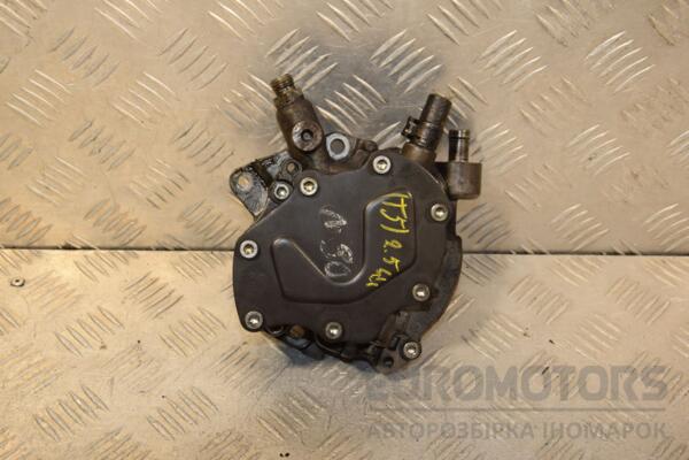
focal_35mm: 52
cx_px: 344
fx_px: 1005
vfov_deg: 25.8
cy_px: 230
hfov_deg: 37.9
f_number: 7.1
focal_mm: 35
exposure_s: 1/200
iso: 800
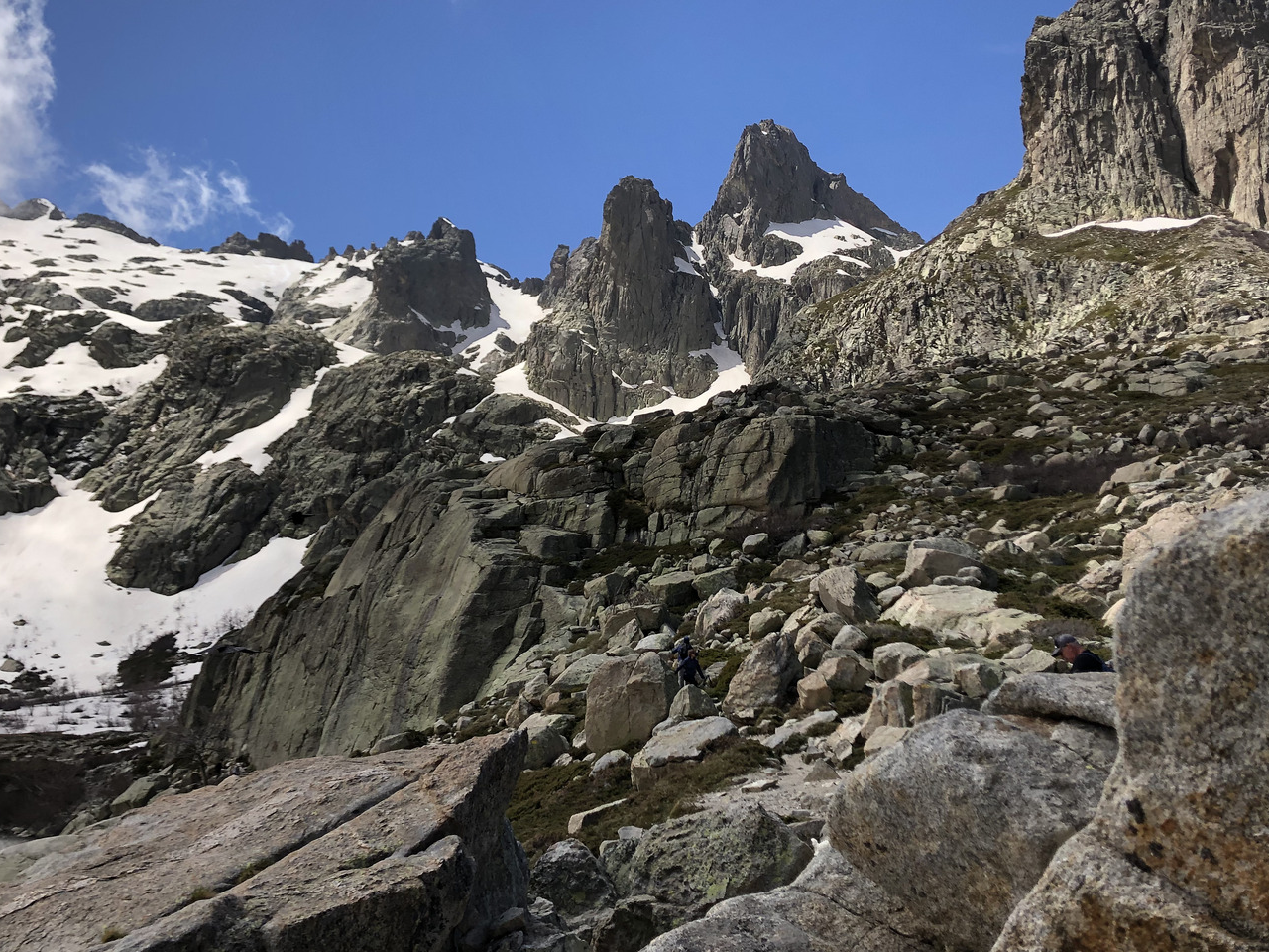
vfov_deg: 40.5
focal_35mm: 35
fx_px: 1283
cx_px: 593
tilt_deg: +15.1
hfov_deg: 52.6
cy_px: 373
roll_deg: -0.4
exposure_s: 1/2208
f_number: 1.8
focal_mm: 4
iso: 20
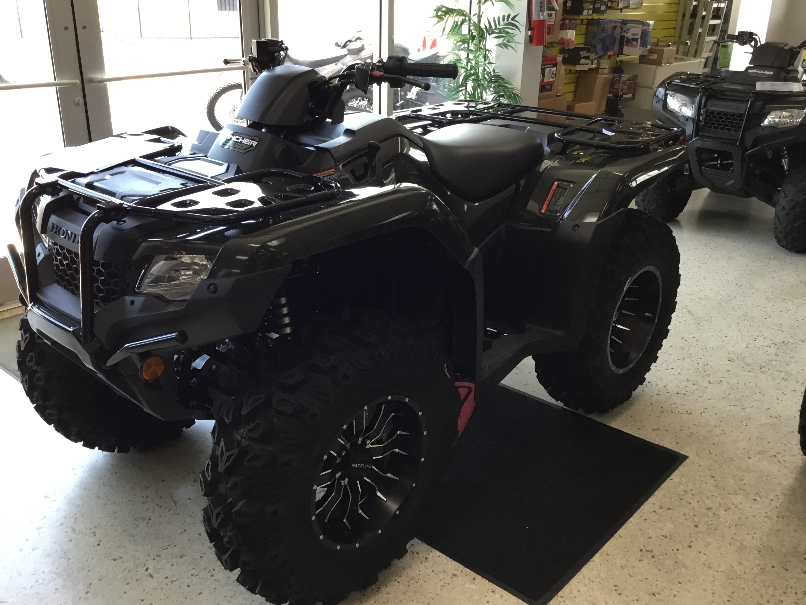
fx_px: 745
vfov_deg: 44.2
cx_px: 393
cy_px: 307
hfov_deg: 56.8
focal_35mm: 32
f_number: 2.4
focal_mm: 3.3
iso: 64
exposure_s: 1/30
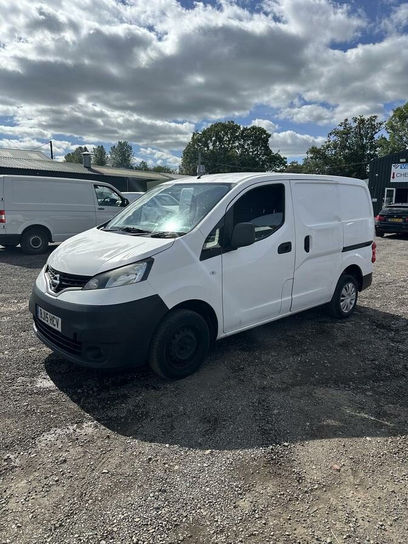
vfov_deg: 71.6
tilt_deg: -10.1
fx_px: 377
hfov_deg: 56.8
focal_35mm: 24
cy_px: 272
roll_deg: -1.0
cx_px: 204
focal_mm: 6.86
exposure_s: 1/7576
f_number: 1.78
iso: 80
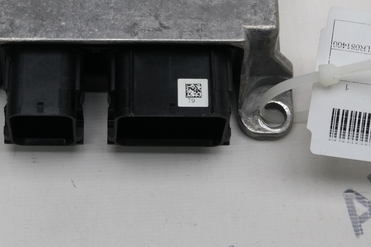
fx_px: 1267
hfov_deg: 16.6
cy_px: -41
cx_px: 141
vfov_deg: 11.0
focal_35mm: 123
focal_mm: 29
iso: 200
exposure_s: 1/100
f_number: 4
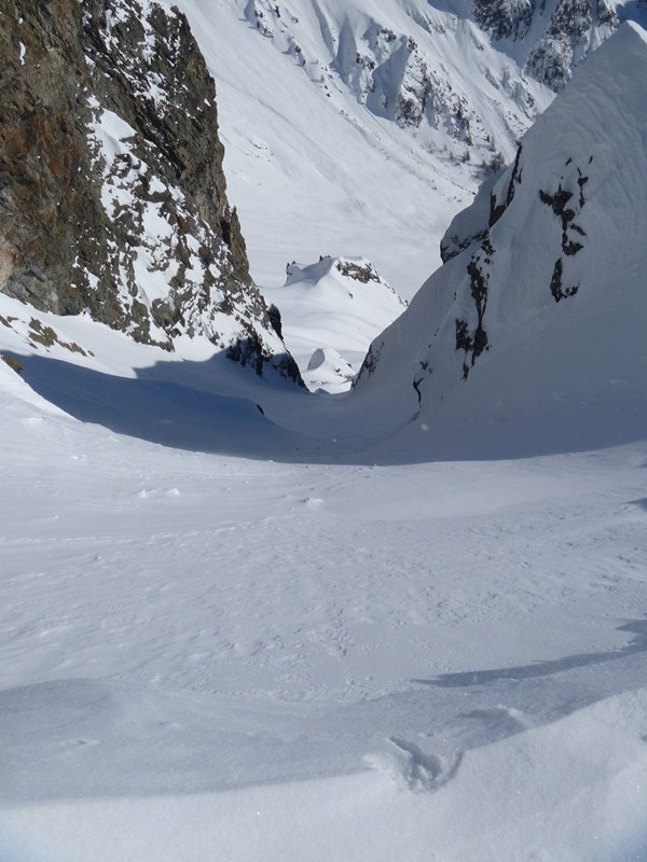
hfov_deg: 40.7
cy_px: 431
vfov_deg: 52.6
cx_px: 324
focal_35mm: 35
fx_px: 872
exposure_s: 1/1000
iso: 80
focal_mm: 6.3
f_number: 5.6
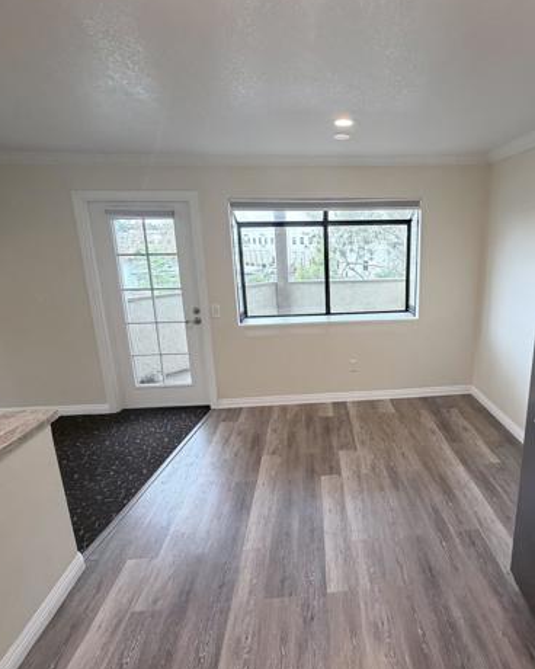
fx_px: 376
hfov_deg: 69.2
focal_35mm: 19
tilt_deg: -13.3
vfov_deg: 83.3
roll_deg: +1.4
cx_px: 349
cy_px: 329
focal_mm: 2.22
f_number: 2.2
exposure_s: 1/120
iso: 250
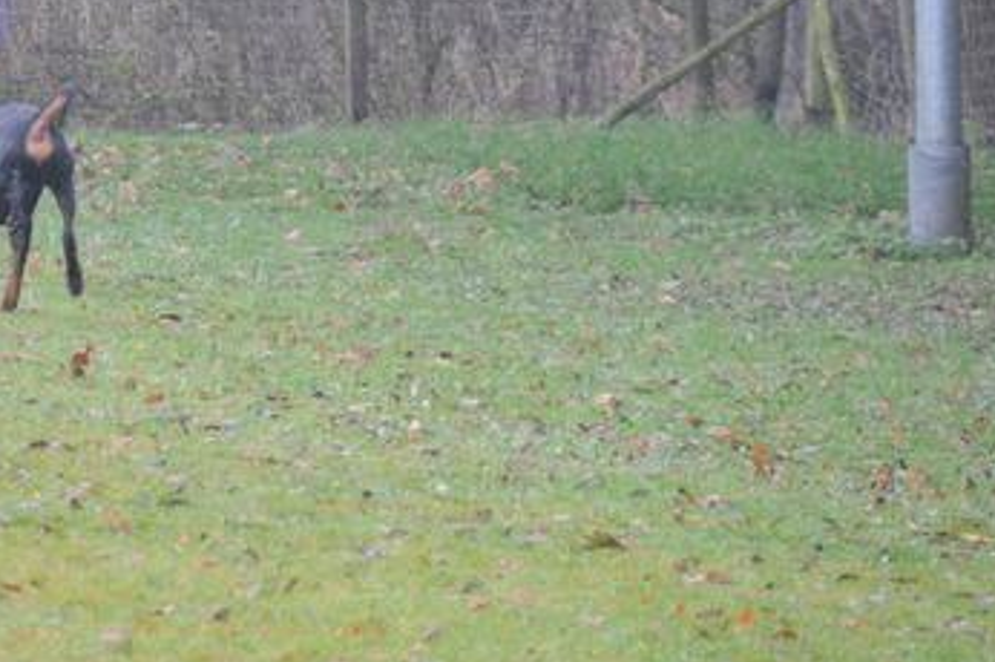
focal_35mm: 694
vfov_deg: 2.0
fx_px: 19163
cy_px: -35
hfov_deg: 3.0
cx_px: -52
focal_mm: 200
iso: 400
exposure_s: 1/80
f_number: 6.3
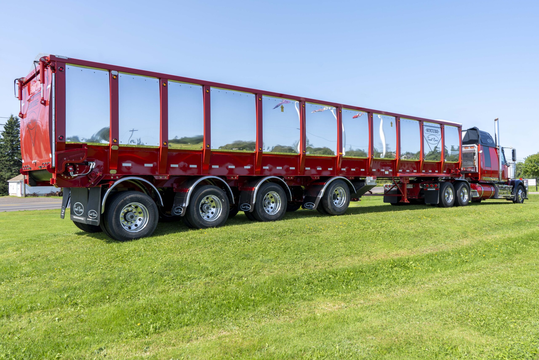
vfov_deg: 46.4
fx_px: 419
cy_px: 180
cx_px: 270
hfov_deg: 65.5
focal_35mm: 28
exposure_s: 1/125
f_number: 9
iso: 100
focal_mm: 28
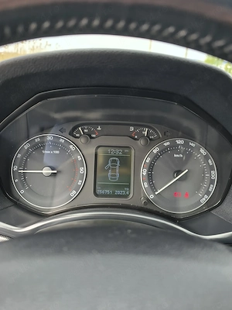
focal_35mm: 23
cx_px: 116
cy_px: 155
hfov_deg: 58.9
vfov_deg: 73.9
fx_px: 206
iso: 32
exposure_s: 1/180
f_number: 1.7
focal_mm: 6.3
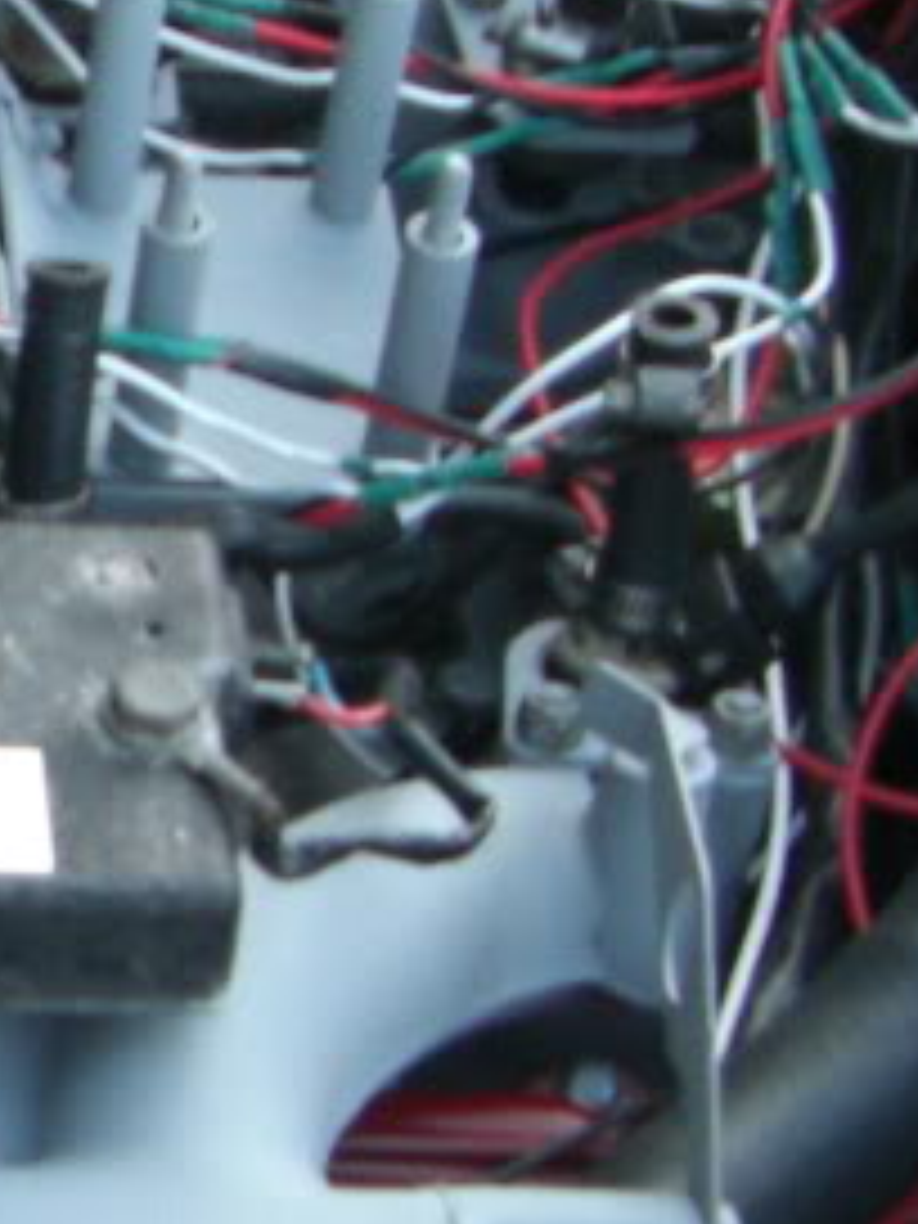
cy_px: 585
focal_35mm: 143
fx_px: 5056
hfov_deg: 9.8
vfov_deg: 13.8
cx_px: -824
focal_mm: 6.3
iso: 200
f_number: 3.4
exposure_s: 1/60
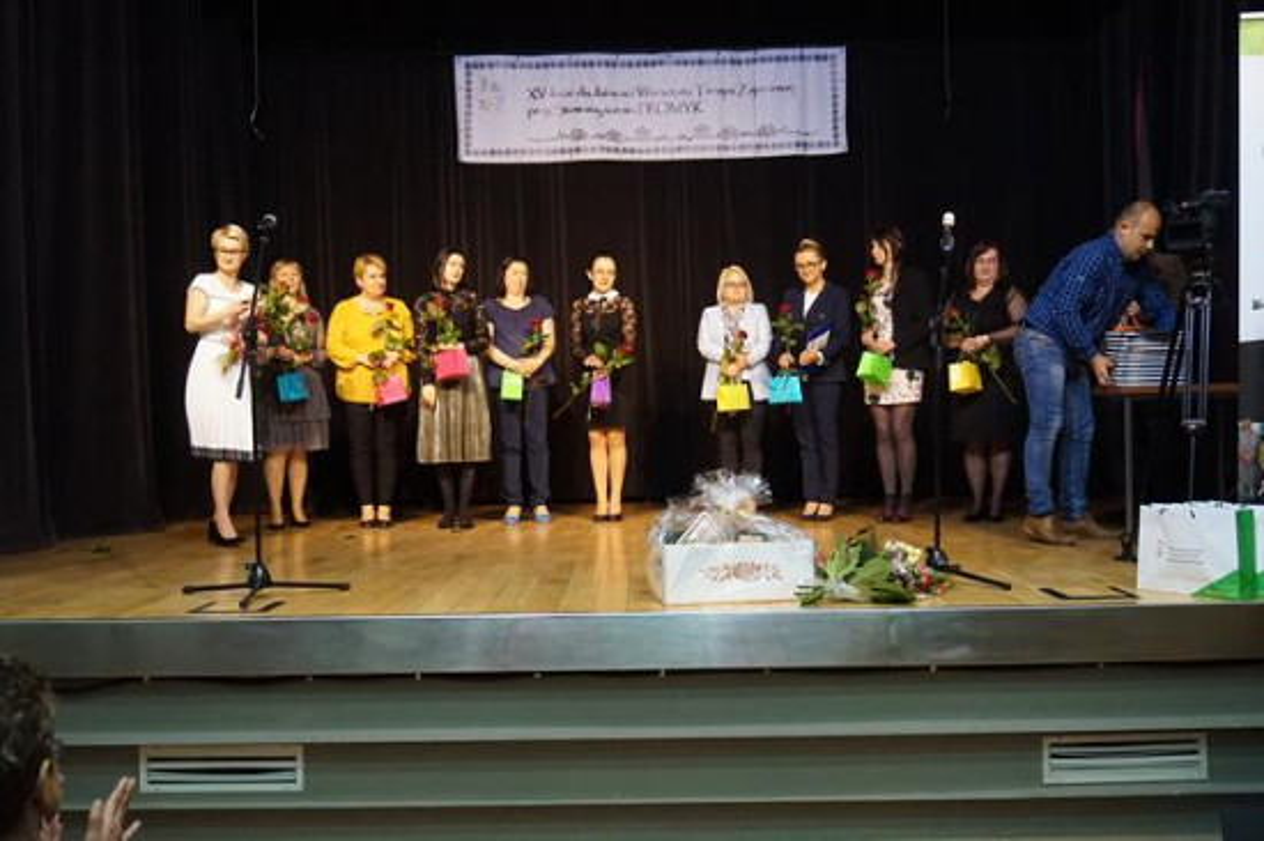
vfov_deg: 34.2
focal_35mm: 39
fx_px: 1368
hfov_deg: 49.6
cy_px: 420
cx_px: 632
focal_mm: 26
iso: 3200
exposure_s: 1/160
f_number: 4.5
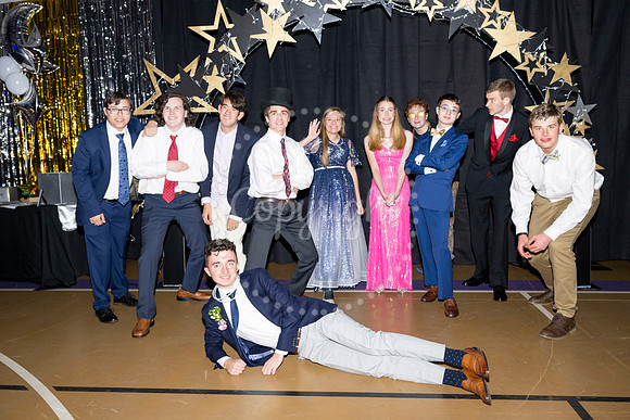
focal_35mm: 30
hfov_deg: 61.9
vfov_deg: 43.6
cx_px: 315
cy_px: 210
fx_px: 525
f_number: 5.6
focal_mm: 30
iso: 320
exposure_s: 1/100
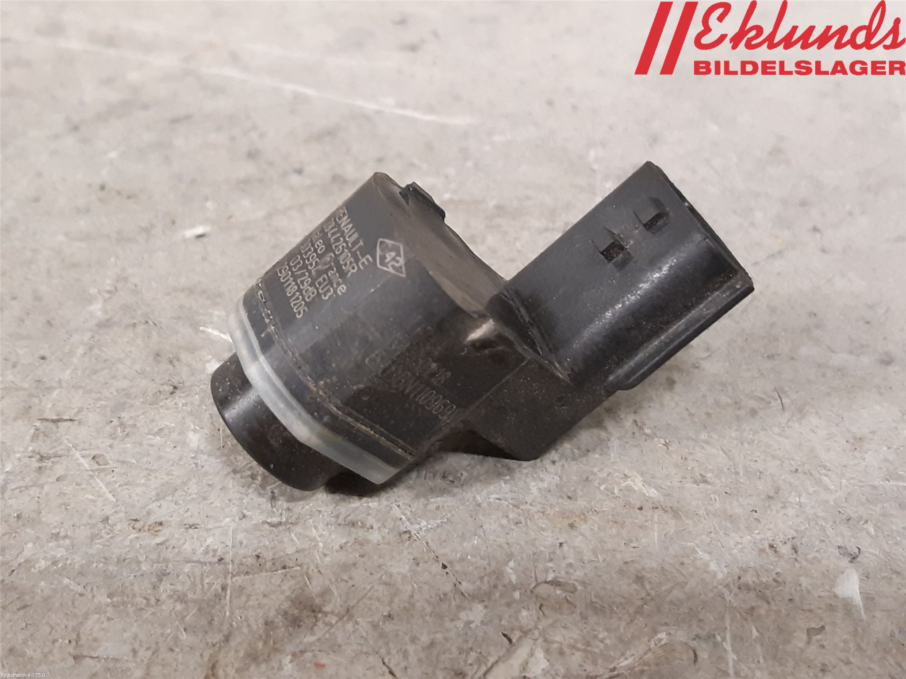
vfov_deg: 53.1
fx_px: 680
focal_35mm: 26
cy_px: 340
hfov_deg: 67.3
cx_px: 453
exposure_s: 1/25
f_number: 1.7
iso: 200
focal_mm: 3.93
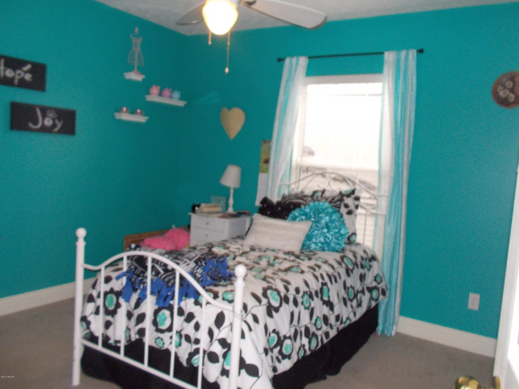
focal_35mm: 29
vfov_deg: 48.2
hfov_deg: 61.7
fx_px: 435
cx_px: 260
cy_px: 194
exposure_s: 1/25
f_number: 3.3
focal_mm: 4.1
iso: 200
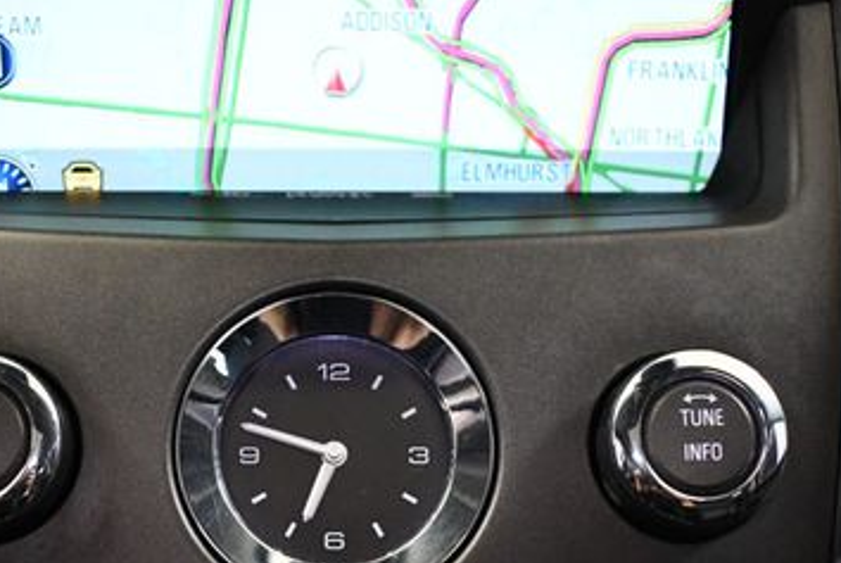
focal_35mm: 65
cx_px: 328
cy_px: 463
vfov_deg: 20.7
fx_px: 1520
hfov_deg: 30.8
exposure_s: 1/100
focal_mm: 18
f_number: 3.5
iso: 3200
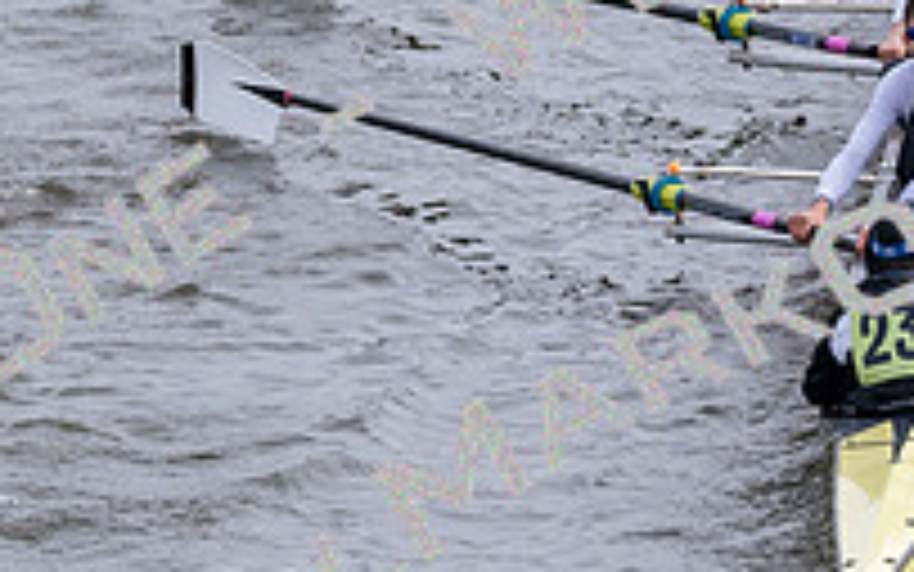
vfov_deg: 1.7
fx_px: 19609
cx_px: 1004
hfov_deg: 2.7
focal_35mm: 787
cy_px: 92
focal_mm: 180
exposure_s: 1/1600
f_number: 5.6
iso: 400
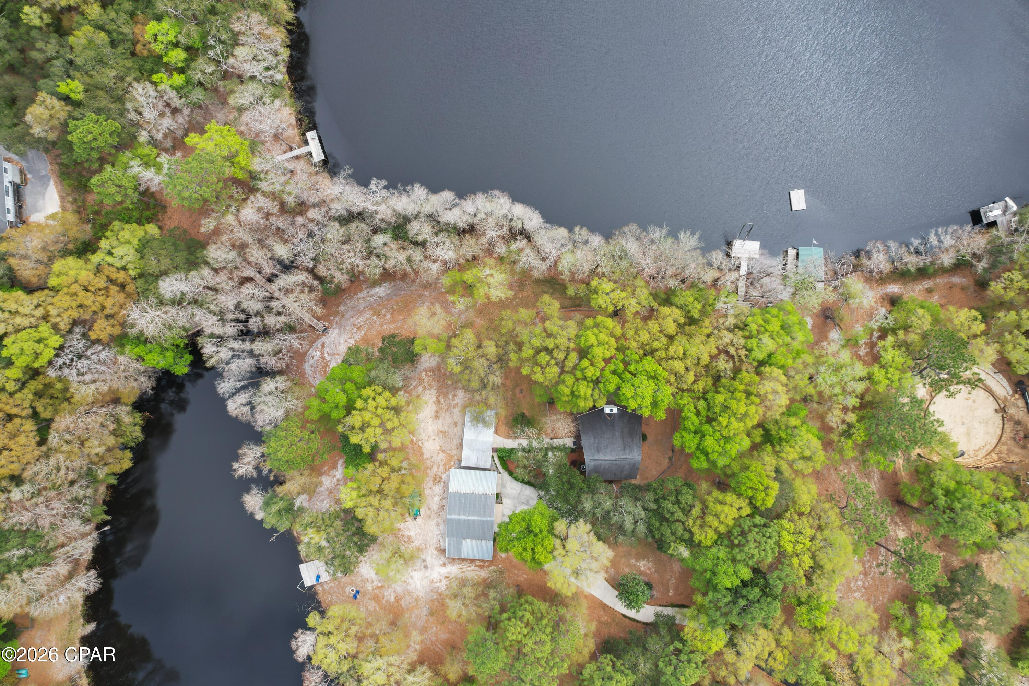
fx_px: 629
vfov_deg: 57.2
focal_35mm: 22
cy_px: 343
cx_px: 514
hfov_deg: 78.6
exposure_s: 1/400
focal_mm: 8.38
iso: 100
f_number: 2.8
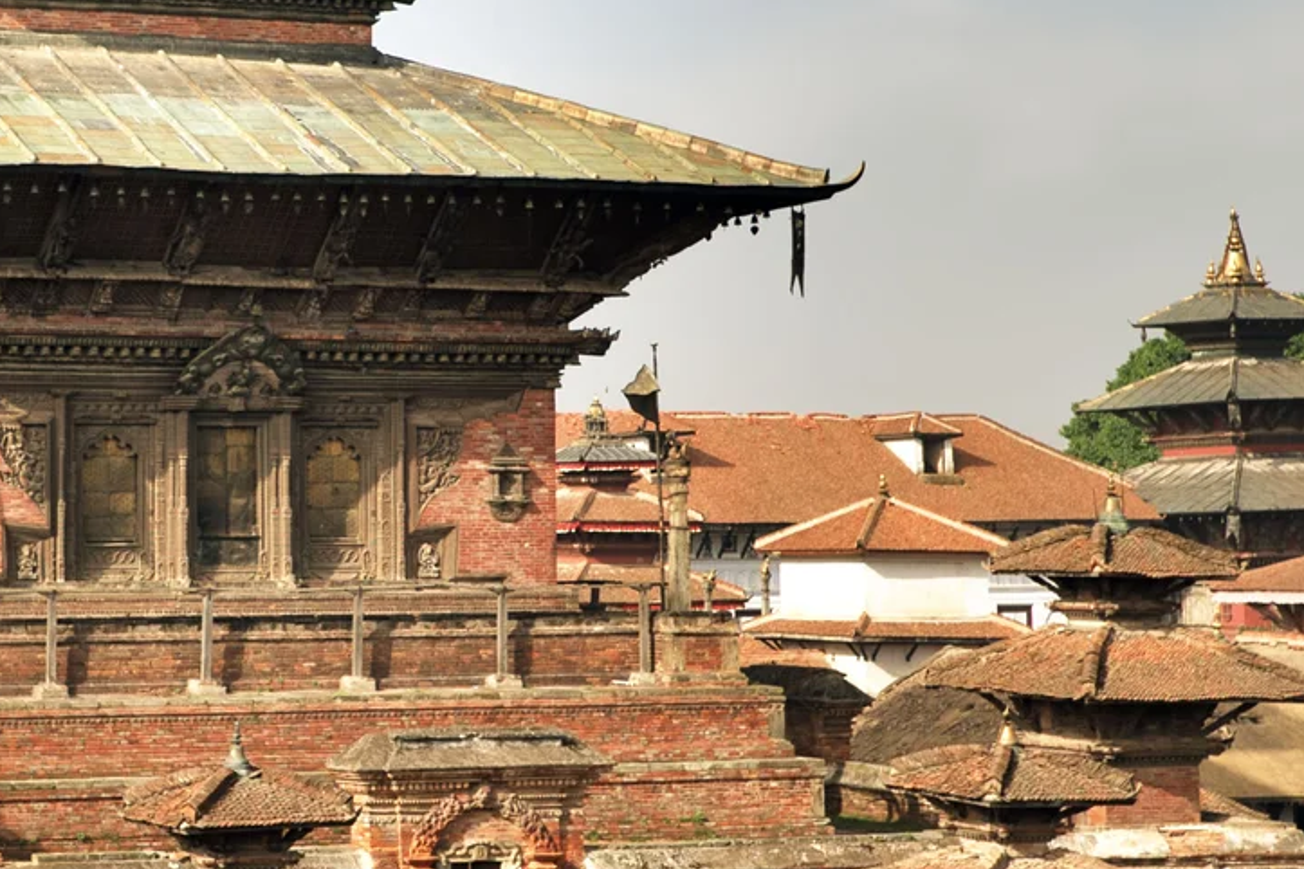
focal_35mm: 85
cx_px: 290
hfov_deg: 23.6
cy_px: 404
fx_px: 3079
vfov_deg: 16.1
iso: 200
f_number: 3.5
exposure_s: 1/2500
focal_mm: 32
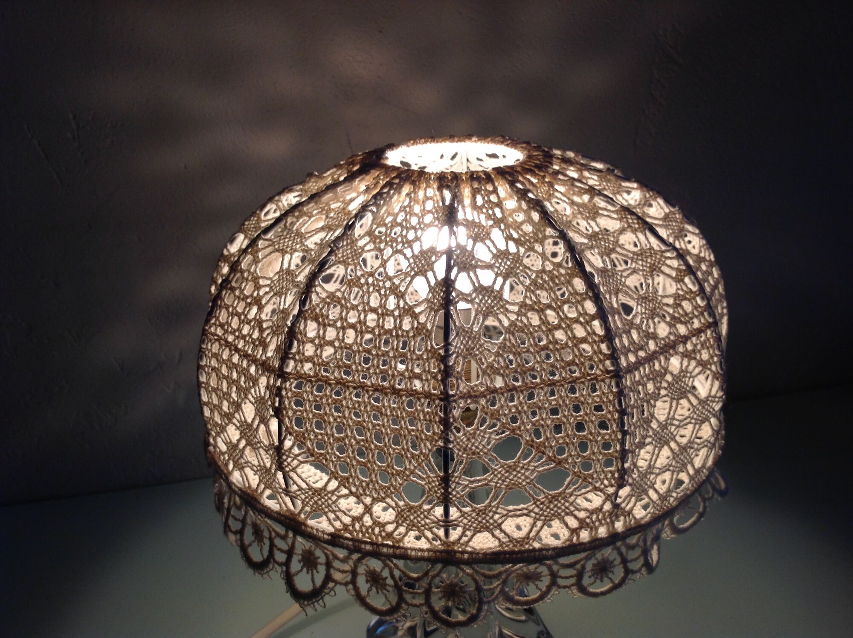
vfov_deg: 40.6
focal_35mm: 35
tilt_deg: -26.4
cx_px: 426
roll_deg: +1.3
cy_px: 319
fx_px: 861
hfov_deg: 52.7
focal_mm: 4.28
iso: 50
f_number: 2.4
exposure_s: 1/100
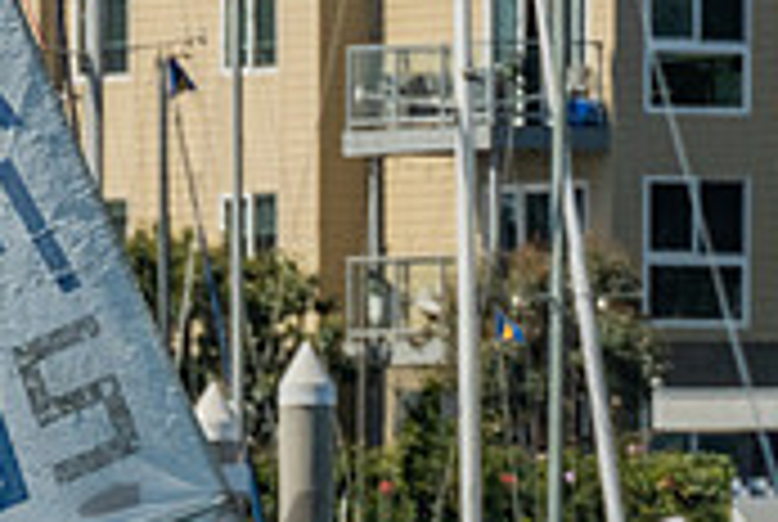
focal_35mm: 1084
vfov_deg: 1.3
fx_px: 23466
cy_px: 743
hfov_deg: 1.9
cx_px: -434
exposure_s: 1/640
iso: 250
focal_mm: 180
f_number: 10
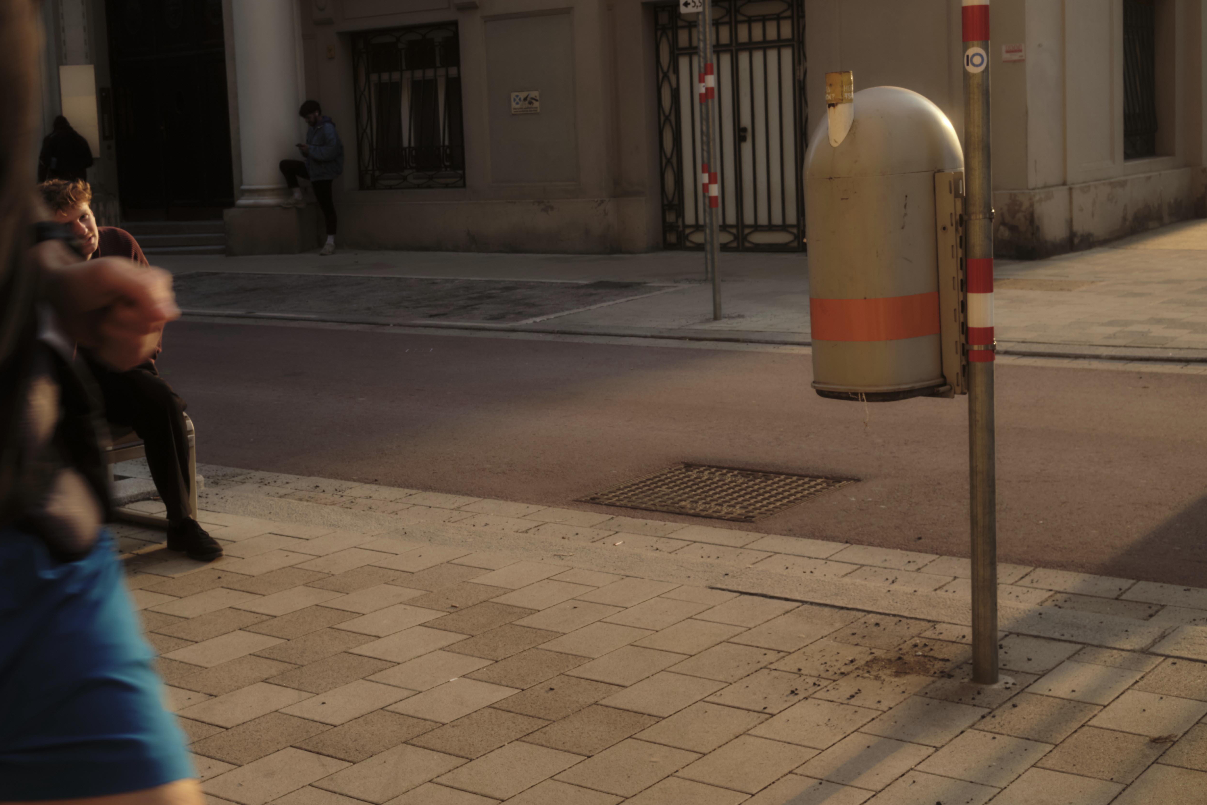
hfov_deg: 40.2
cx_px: 489
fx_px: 1643
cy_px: 337
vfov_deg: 27.5
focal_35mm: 49
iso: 400
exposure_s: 1/180
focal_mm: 27
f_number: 8
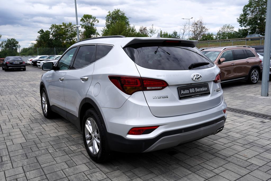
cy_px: 90
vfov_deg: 43.6
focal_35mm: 30
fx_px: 226
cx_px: 136
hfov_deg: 61.9
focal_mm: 30
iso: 100
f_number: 8
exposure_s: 1/250
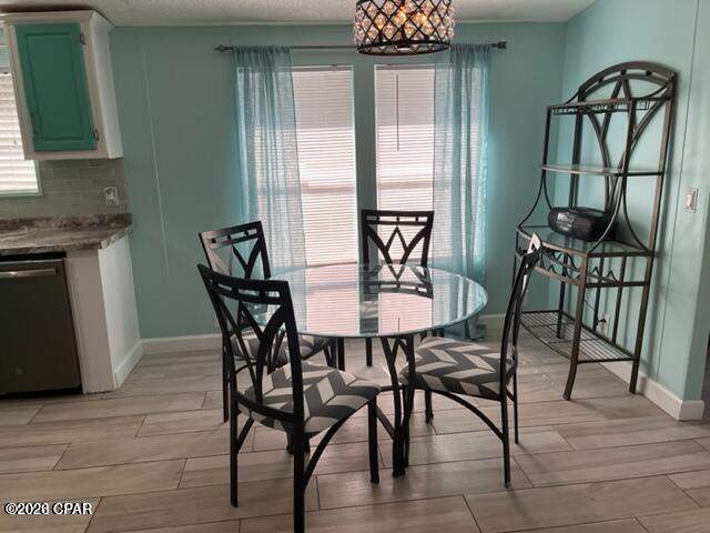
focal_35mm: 26
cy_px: 266
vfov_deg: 53.1
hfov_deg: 67.3
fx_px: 533
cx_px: 355
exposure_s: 1/351
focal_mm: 5.1
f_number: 1.6
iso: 50
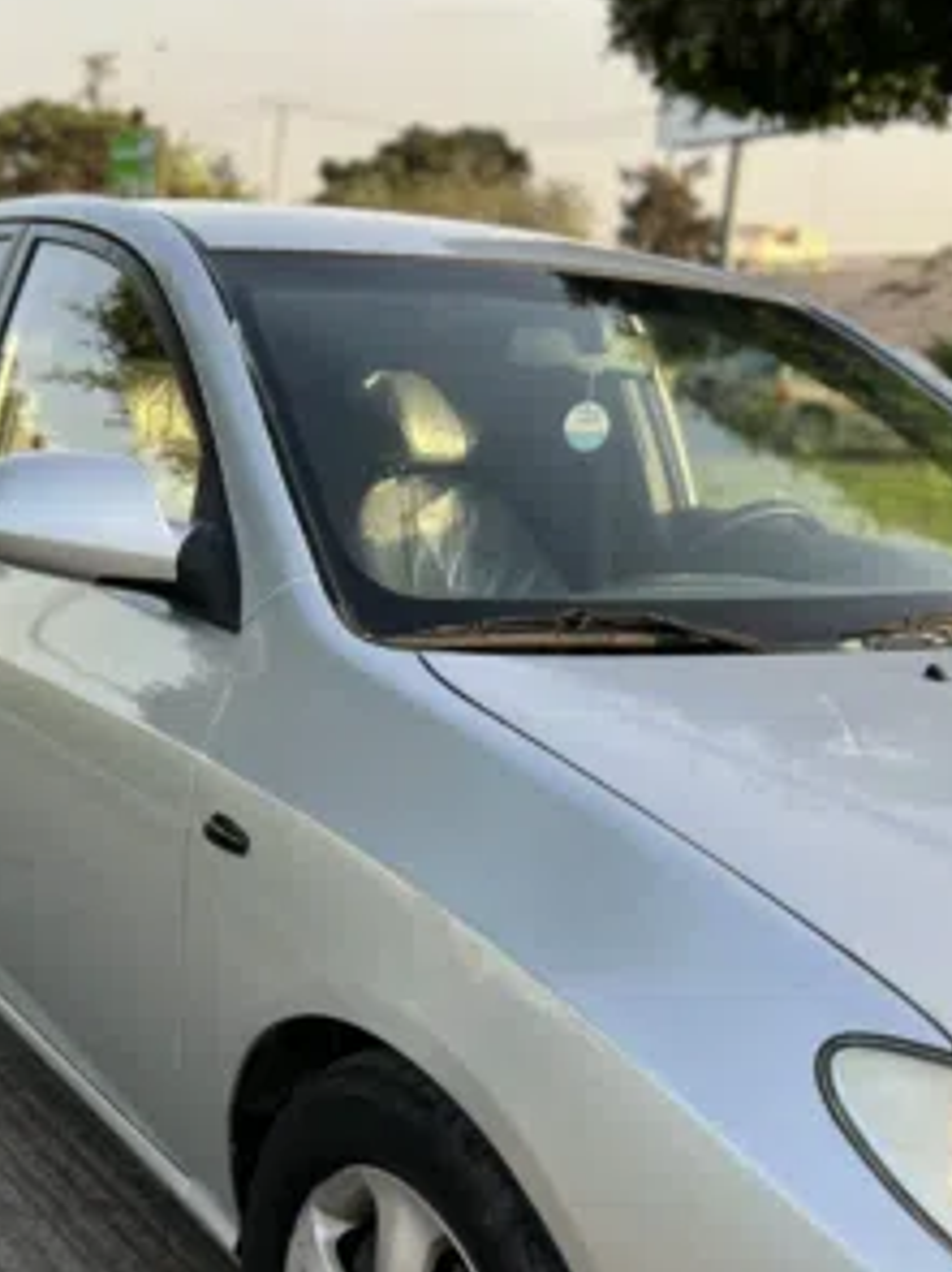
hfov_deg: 30.7
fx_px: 1725
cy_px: 839
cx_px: 327
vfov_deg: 40.0
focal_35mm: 47
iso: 50
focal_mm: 5.7
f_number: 1.5
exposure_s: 1/544
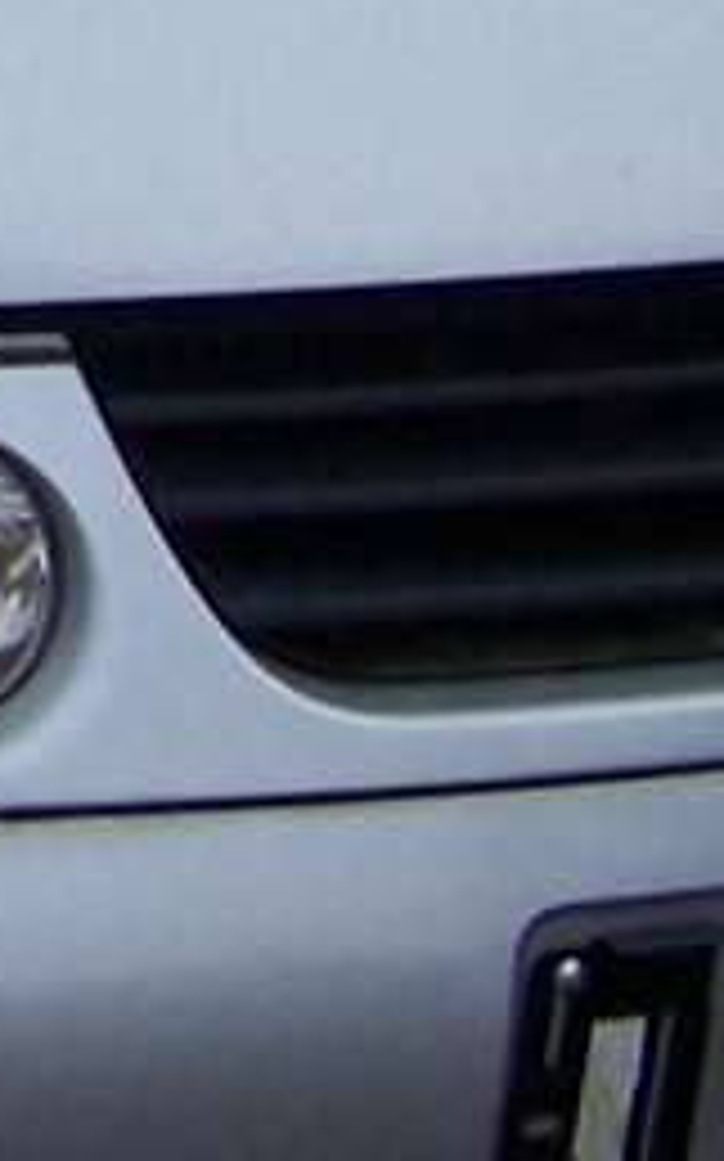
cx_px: -1039
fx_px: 7649
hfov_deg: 5.2
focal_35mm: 242
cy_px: -900
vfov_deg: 8.4
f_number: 2.8
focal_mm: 6.3
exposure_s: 1/400
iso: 80
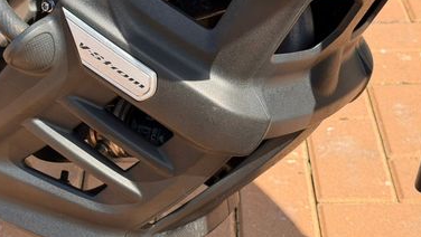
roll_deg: +3.7
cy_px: 114
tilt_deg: -28.3
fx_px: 994
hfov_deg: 23.7
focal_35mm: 89
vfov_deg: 13.6
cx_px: 114
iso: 80
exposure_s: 1/1754
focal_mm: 6.76
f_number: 1.78
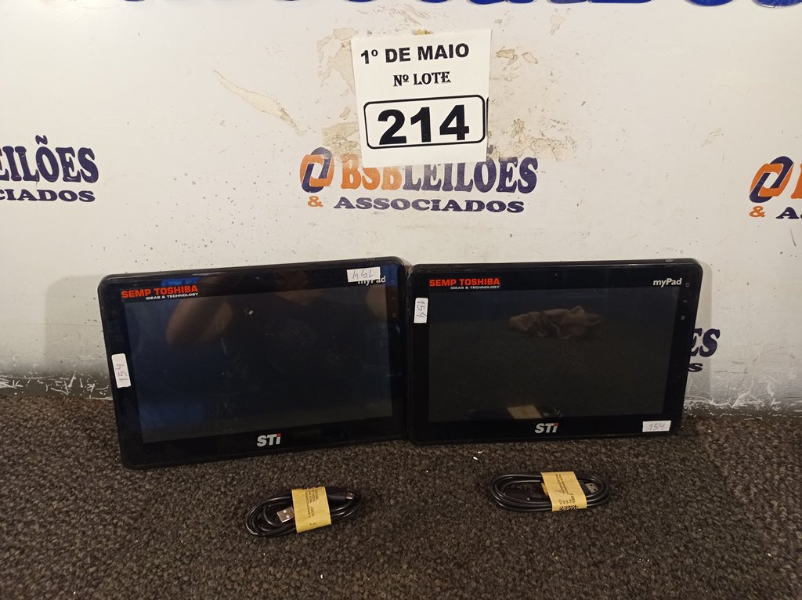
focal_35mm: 28
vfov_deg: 49.7
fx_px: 648
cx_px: 401
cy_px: 300
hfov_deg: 63.5
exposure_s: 1/60
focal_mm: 4.7
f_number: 1.79
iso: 105
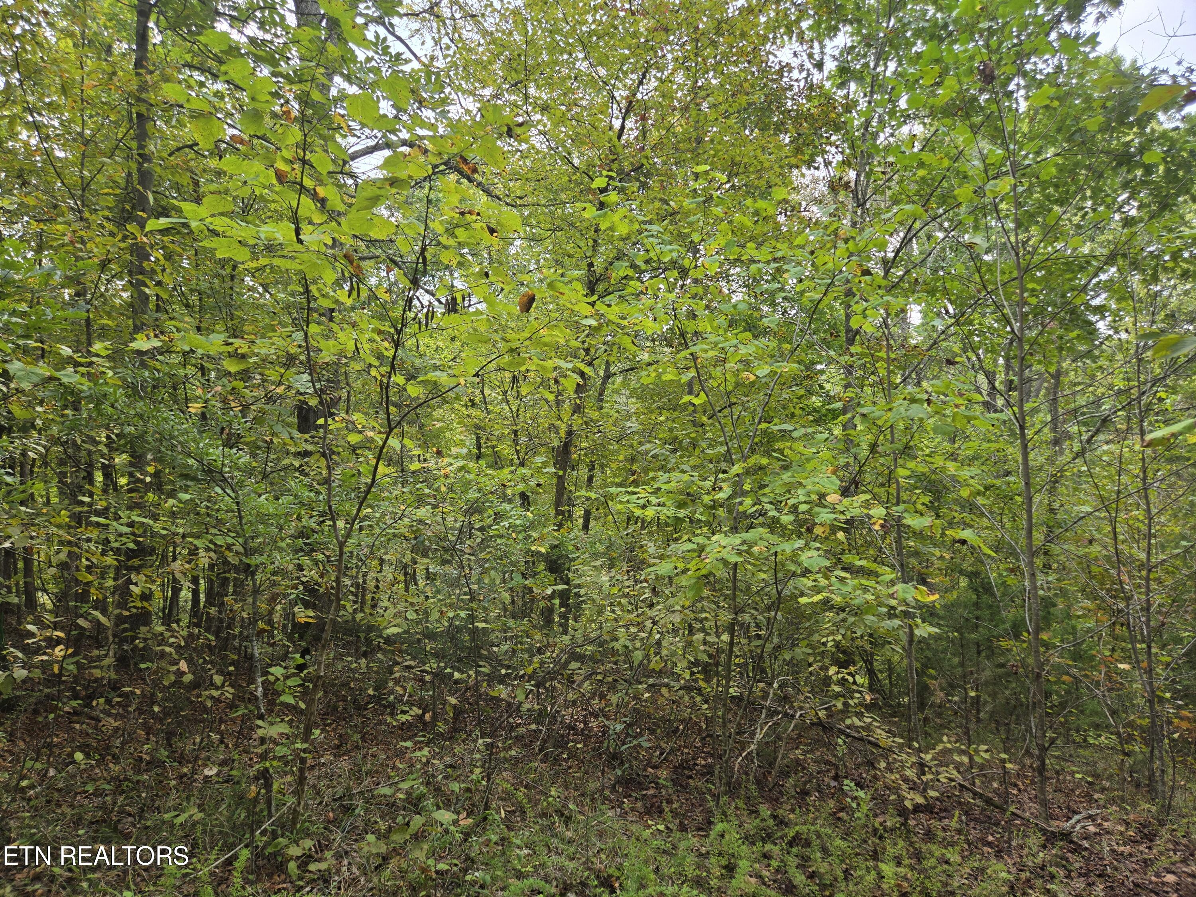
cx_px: 598
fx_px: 795
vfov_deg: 58.9
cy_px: 448
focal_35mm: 23
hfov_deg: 73.9
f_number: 1.8
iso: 25
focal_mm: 5.4
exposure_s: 1/385
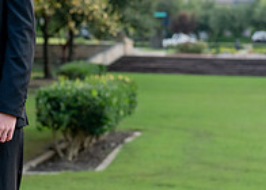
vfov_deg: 8.1
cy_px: 97
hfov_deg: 11.2
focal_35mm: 177
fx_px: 1337
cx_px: -17
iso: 320
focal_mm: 50
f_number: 2.5
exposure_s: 1/400
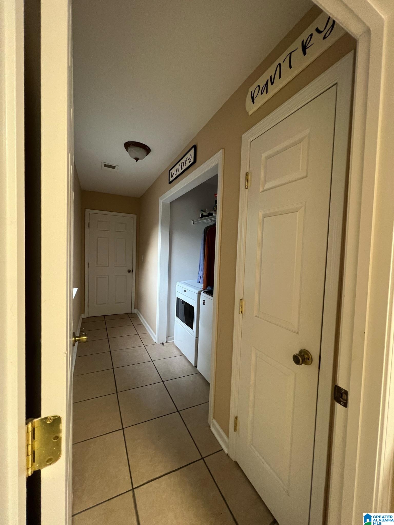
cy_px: 262
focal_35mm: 13
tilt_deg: -1.2
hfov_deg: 89.9
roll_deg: -1.8
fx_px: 197
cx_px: 197
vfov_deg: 106.2
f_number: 1.8
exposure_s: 1/60
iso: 250
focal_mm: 1.57
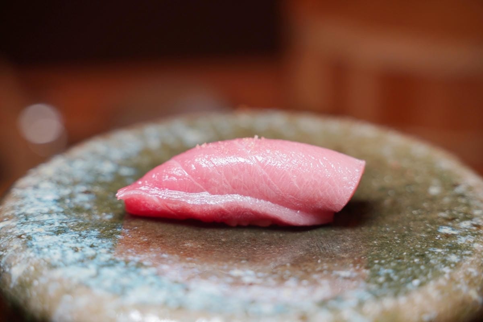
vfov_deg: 18.2
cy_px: 161
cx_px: 242
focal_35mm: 75
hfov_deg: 27.0
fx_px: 1006
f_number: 4
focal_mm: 75
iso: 200
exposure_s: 1/80
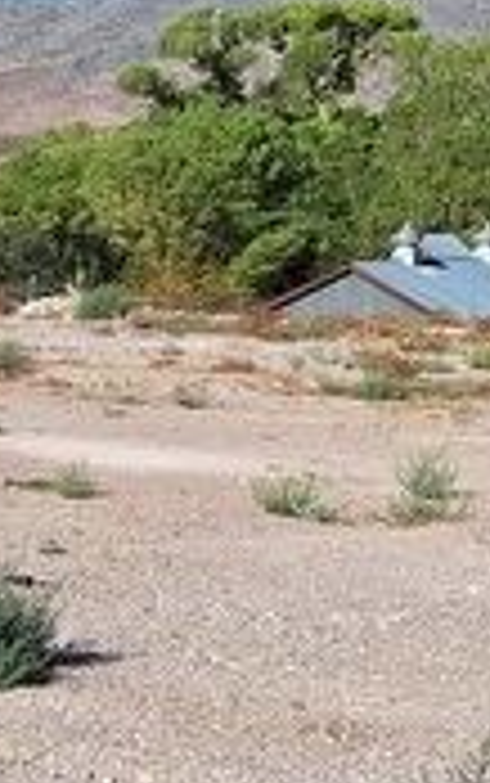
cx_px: -432
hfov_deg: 10.9
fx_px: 2389
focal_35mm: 112
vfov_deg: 18.5
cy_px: 549
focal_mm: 5.54
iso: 40
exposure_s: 1/2604
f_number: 1.8
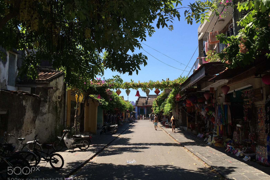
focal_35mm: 31
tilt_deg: +7.9
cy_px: 89
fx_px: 232
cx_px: 135
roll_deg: +0.1
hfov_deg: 60.3
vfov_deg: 42.3
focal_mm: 4.15
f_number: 2.2
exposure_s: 1/1466
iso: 32
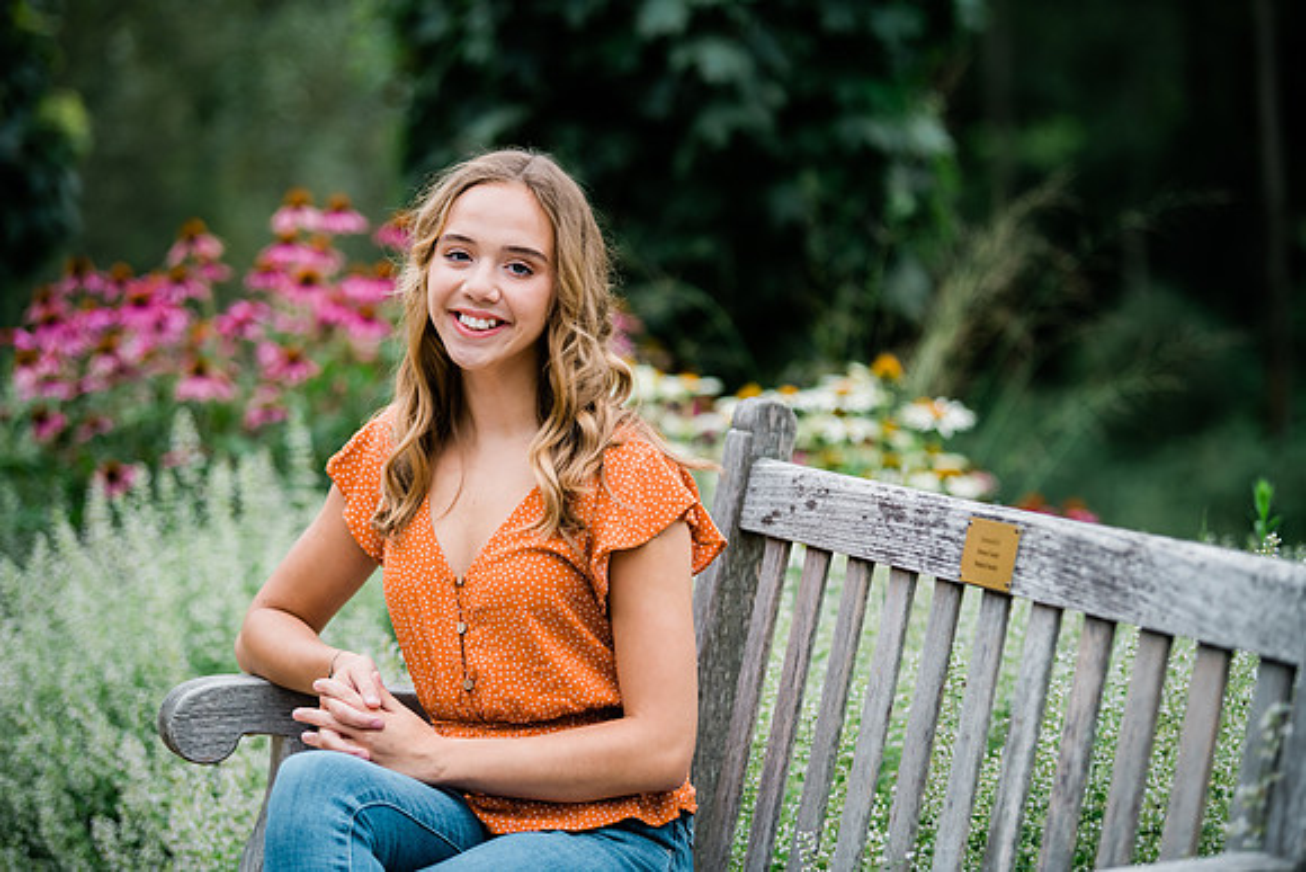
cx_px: 653
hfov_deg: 16.8
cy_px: 436
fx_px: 4427
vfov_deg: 11.2
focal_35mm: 122
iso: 320
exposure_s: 1/500
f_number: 2.8
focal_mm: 122
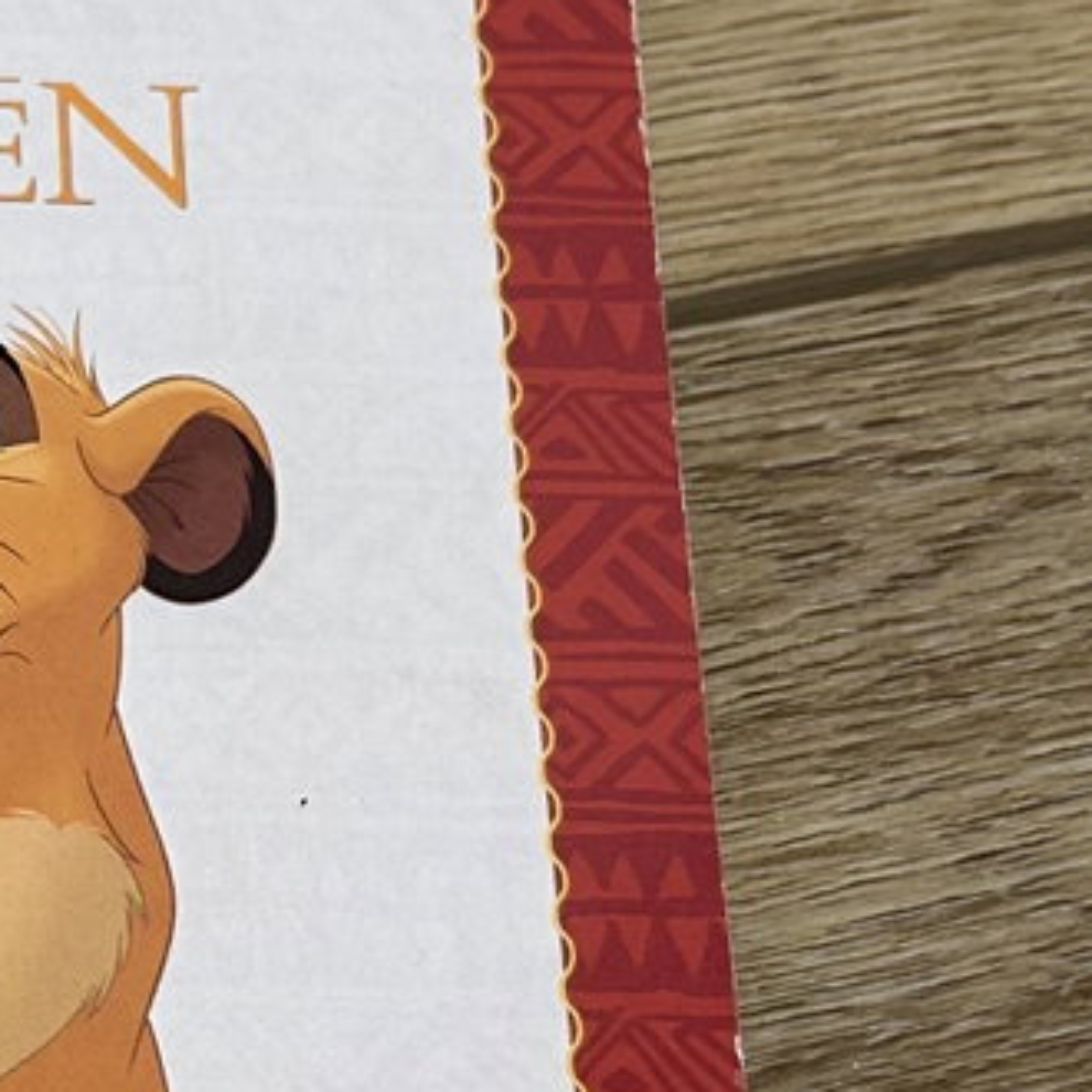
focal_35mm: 115
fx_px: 4104
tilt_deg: -70.2
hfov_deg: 14.2
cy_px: 710
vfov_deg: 15.1
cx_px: -523
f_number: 1.5
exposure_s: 1/50
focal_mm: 5.7
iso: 125
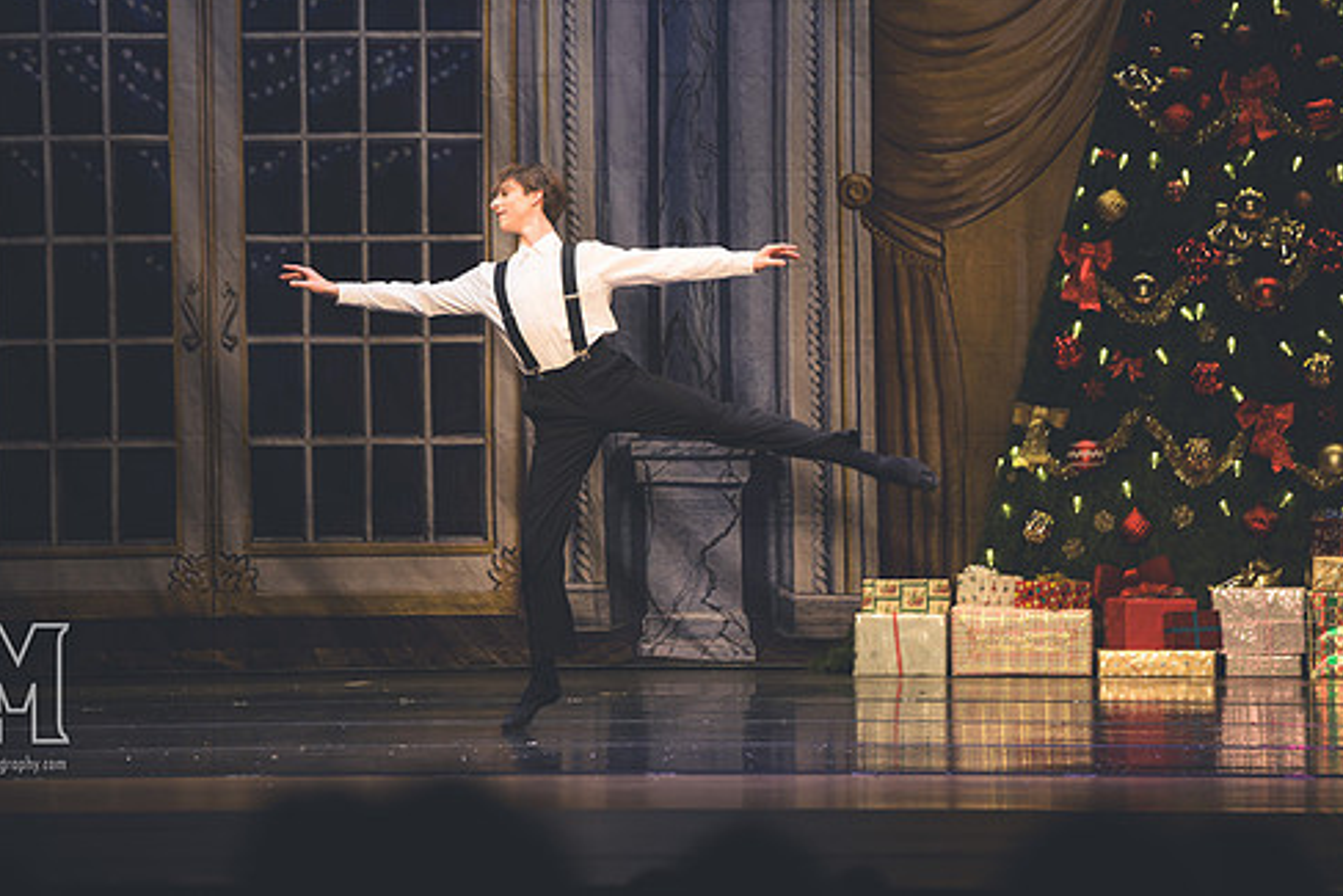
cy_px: 365
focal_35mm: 238
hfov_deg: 8.6
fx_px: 8881
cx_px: 571
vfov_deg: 5.8
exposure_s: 1/400
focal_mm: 200
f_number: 2.8
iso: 640
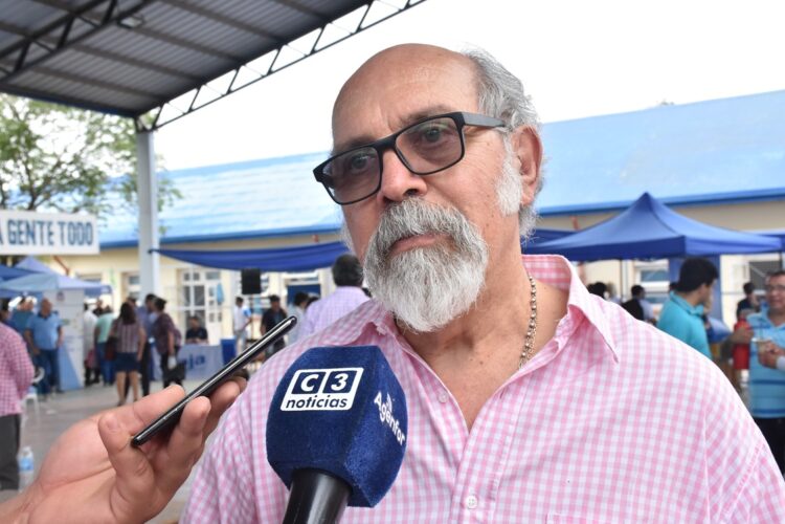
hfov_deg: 43.6
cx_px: 392
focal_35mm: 45
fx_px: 981
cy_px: 262
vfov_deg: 29.9
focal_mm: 30
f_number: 10
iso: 1000
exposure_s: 1/400
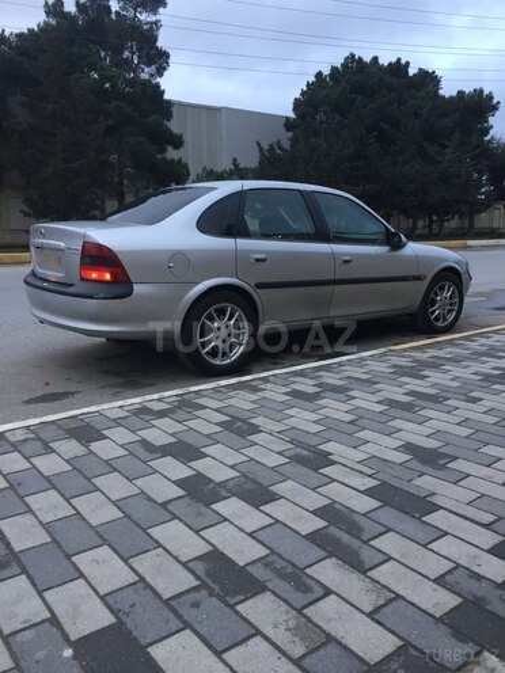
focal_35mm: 29
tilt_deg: -9.6
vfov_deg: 61.7
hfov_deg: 48.2
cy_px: 336
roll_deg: +0.3
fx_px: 564
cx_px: 252
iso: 40
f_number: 2.2
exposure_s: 1/33
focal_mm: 4.15
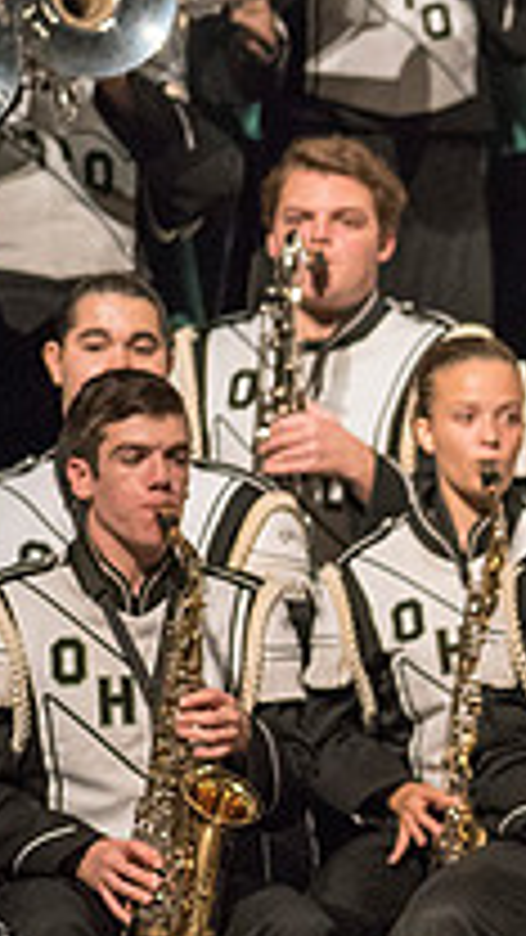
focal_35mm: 878
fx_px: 21770
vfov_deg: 2.5
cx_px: 1236
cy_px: 614
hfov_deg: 1.4
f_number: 2.8
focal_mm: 300
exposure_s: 1/320
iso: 4000
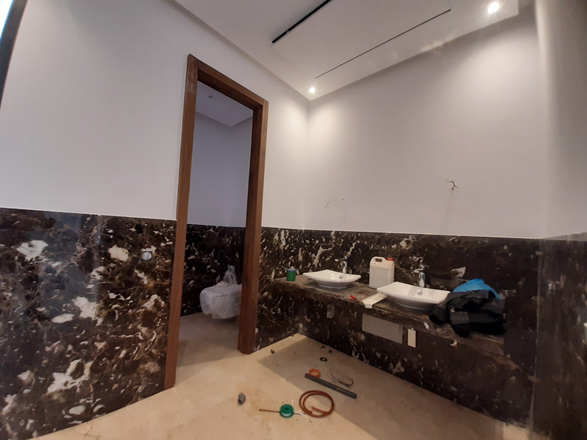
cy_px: 220
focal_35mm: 13
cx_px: 294
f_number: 2.2
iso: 160
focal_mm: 1.42
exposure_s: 1/50
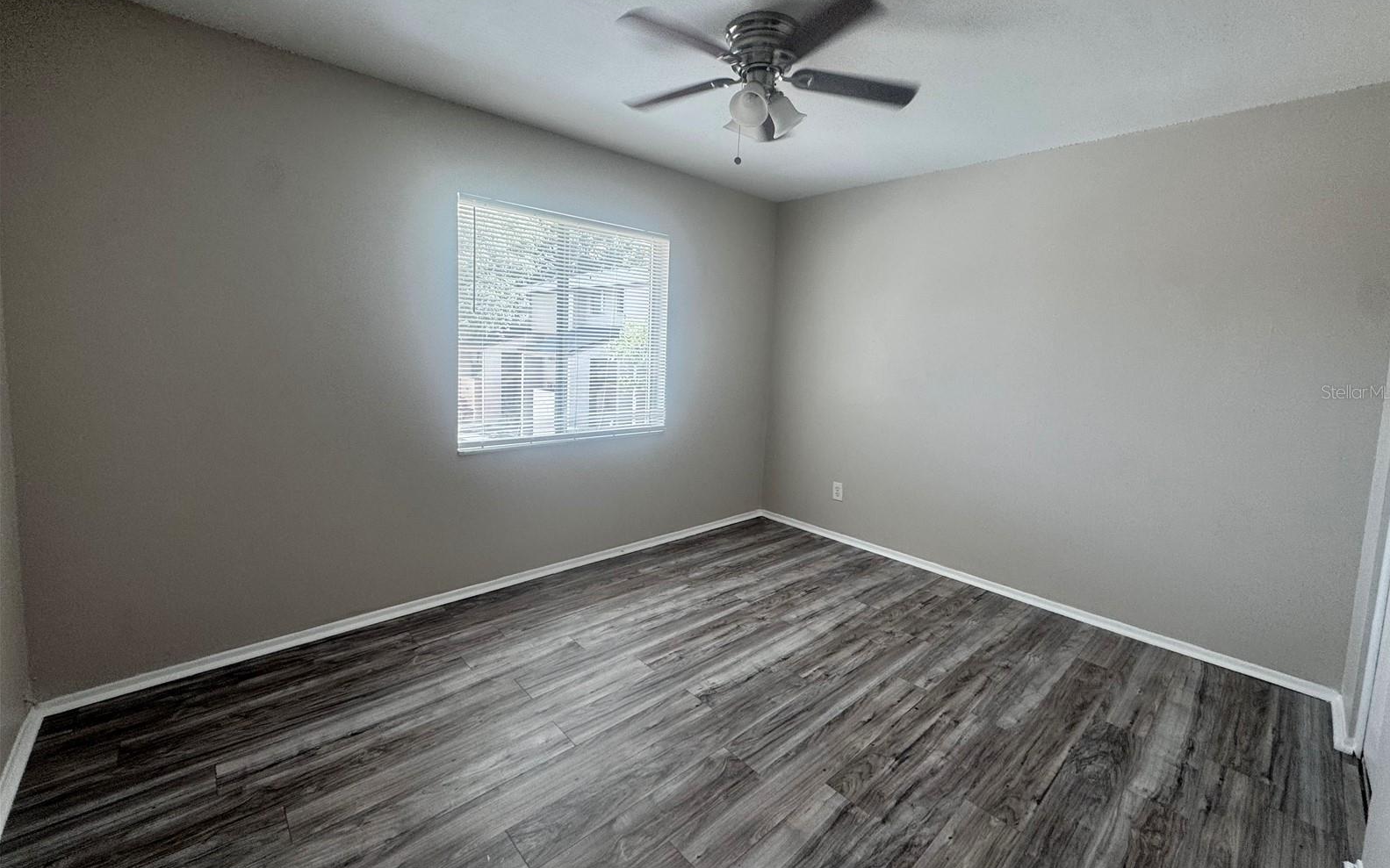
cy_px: 391
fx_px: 568
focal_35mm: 15
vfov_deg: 74.6
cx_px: 702
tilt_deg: -5.7
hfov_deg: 101.5
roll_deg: -4.1
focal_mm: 2.22
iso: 50
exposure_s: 1/99
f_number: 2.2
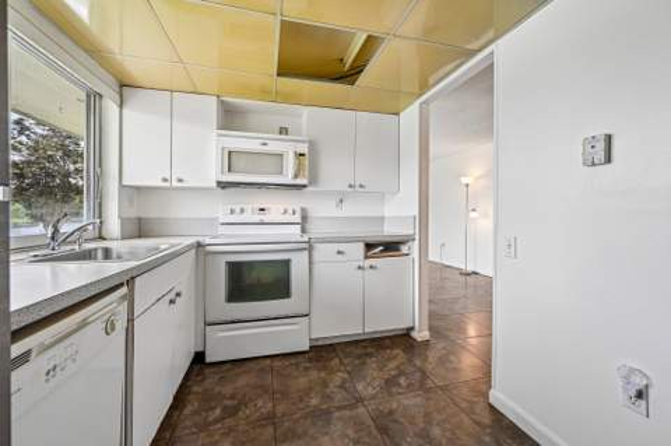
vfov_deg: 81.1
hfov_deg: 104.3
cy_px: 223
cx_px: 336
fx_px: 261
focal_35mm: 14
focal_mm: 14
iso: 3200
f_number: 8
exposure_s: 1/400
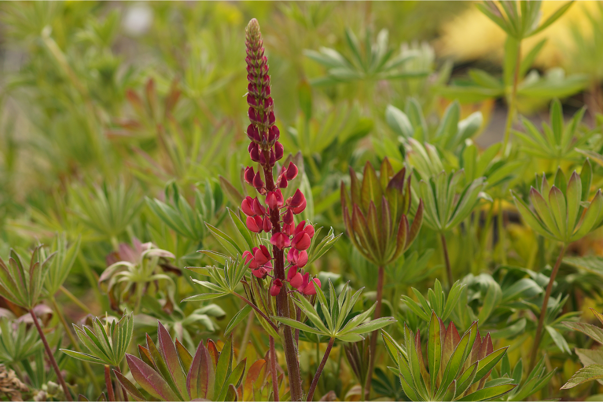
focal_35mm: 150
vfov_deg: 9.1
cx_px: 302
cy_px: 201
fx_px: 2512
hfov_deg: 13.7
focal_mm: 100
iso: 100
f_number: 3.5
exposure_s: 1/500
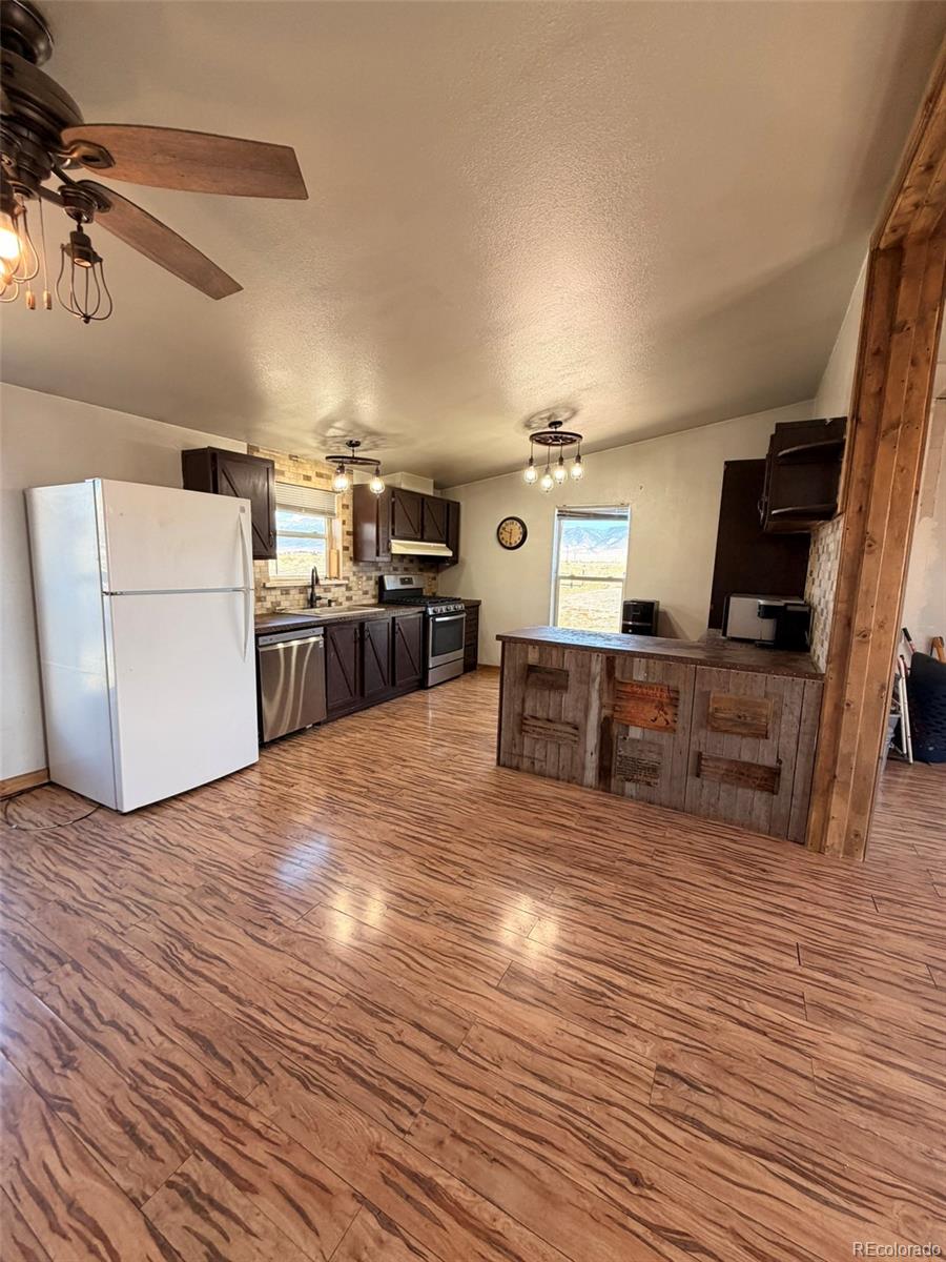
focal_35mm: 14
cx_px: 473
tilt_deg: -6.8
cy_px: 631
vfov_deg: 102.1
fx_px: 510
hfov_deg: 85.7
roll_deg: -1.3
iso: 160
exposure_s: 1/121
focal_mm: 2.22
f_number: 2.2
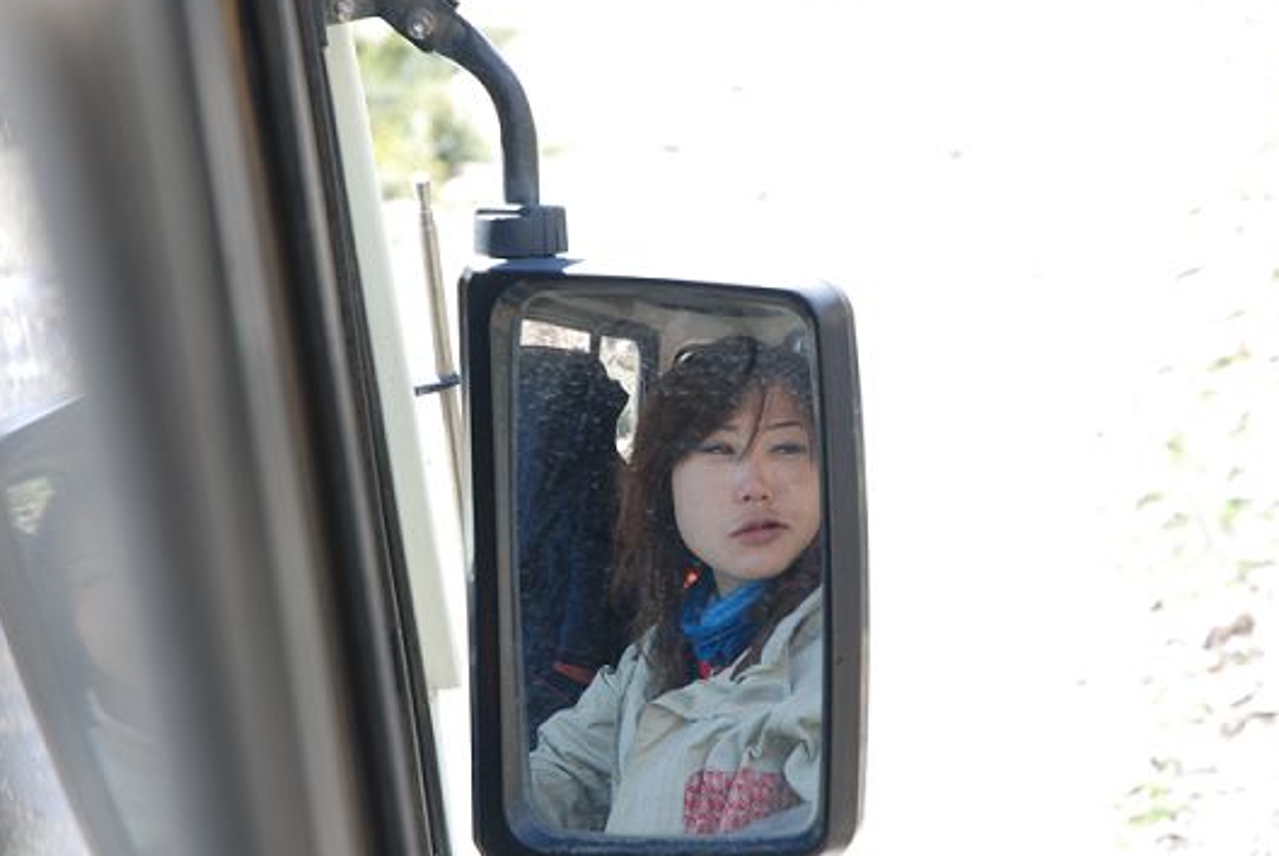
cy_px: 447
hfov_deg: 16.1
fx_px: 4517
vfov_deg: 10.8
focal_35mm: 127
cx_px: 723
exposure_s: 1/25
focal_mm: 70
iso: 100
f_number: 8
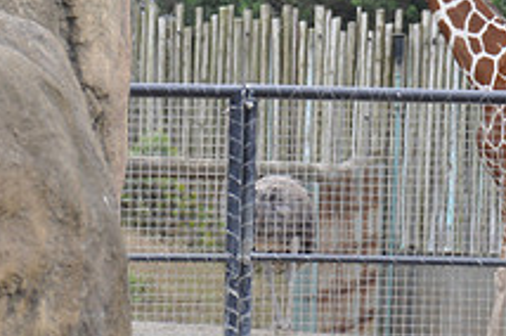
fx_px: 9408
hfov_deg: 3.1
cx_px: 579
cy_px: 72
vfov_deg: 2.0
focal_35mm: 670
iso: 320
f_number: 5.6
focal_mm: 165
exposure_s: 1/500
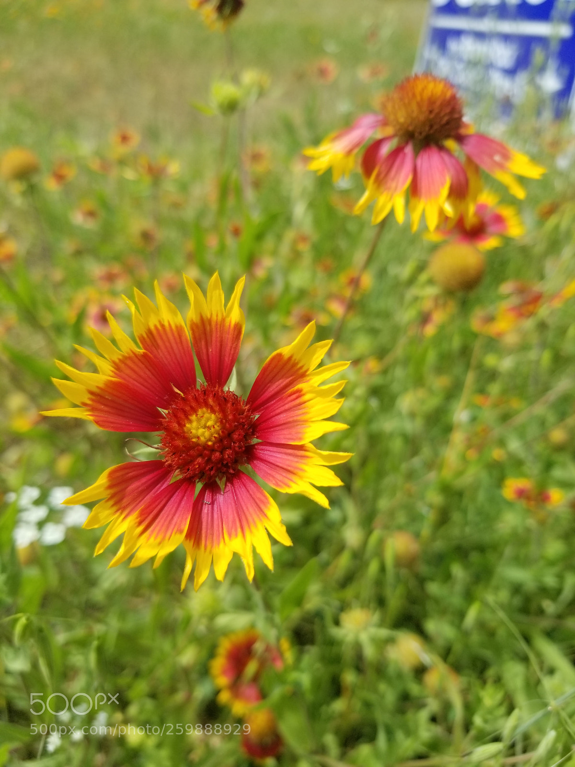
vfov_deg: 67.3
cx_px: 288
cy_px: 384
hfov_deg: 53.1
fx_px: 576
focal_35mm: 26
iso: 50
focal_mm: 4.25
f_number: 1.7
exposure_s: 1/1524
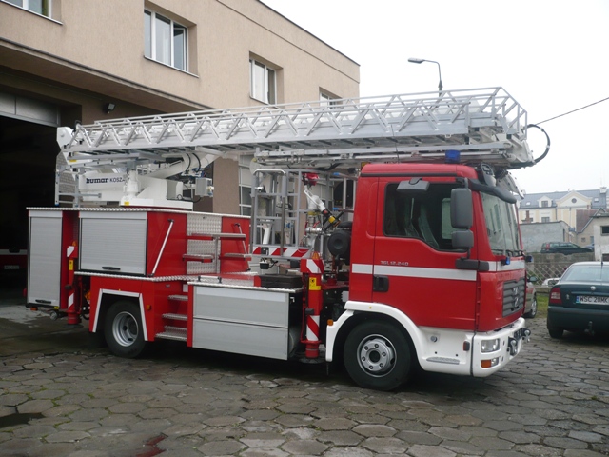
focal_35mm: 35
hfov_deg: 52.6
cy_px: 228
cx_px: 304
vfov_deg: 40.7
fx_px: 616
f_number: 2.8
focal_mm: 5.8
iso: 100
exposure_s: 1/125
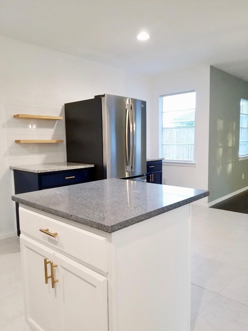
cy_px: 166
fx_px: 248
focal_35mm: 26
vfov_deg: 67.3
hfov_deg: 53.1
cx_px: 124
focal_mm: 4.3
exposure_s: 1/30
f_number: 1.7
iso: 160
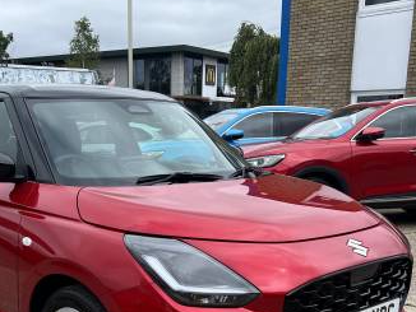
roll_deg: -0.9
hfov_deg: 37.3
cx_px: 162
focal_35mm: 51
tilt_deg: -15.4
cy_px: 285
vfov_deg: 27.5
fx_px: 613
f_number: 1.5
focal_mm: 5.7
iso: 50
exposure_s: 1/2841
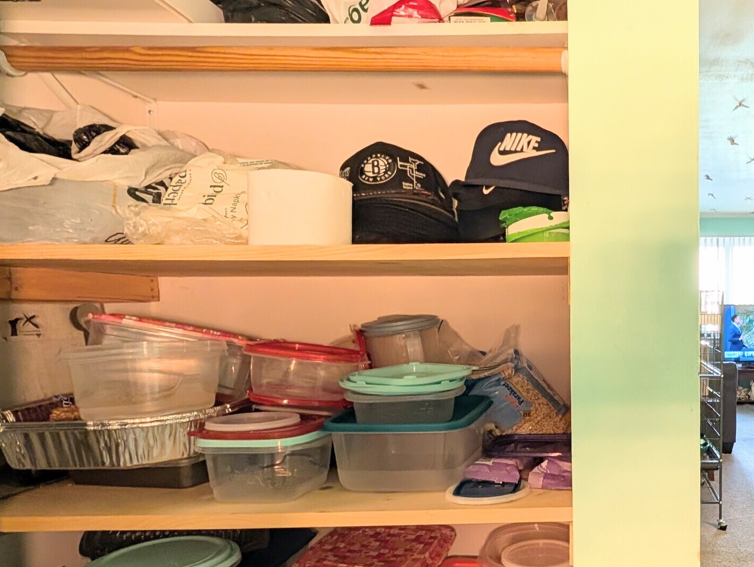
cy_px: 324
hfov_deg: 61.1
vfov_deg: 53.0
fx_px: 567
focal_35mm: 26
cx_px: 615
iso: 89
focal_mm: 2.02
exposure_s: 1/40
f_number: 1.7
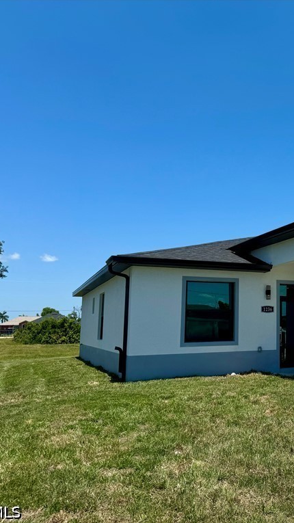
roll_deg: +0.6
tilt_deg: +7.8
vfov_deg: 56.6
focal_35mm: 35
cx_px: 306
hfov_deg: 30.8
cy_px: 261
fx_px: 485
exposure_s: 1/5348
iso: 80
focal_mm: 6.76
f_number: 1.78
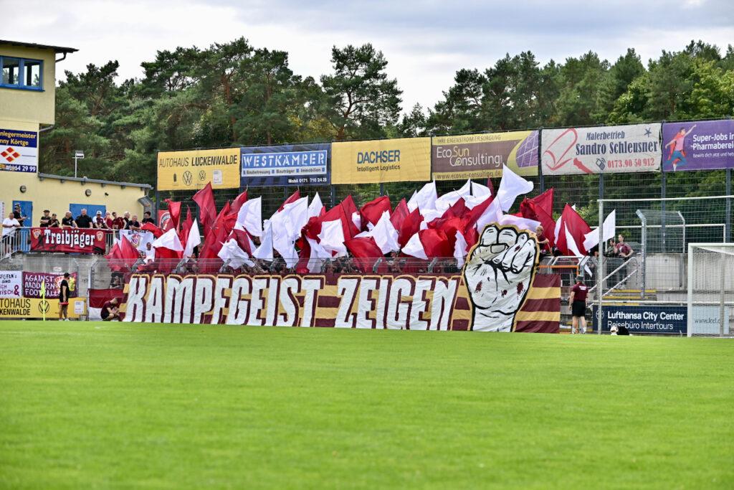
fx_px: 2284
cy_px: 245
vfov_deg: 12.2
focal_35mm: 112
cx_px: 367
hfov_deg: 18.3
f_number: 4.8
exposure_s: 1/1600
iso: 280
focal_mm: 112
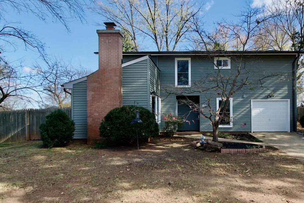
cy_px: 106
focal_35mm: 22
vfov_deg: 57.2
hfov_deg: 77.2
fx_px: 186
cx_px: 189
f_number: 7.1
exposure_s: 1/500
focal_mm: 10
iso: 320
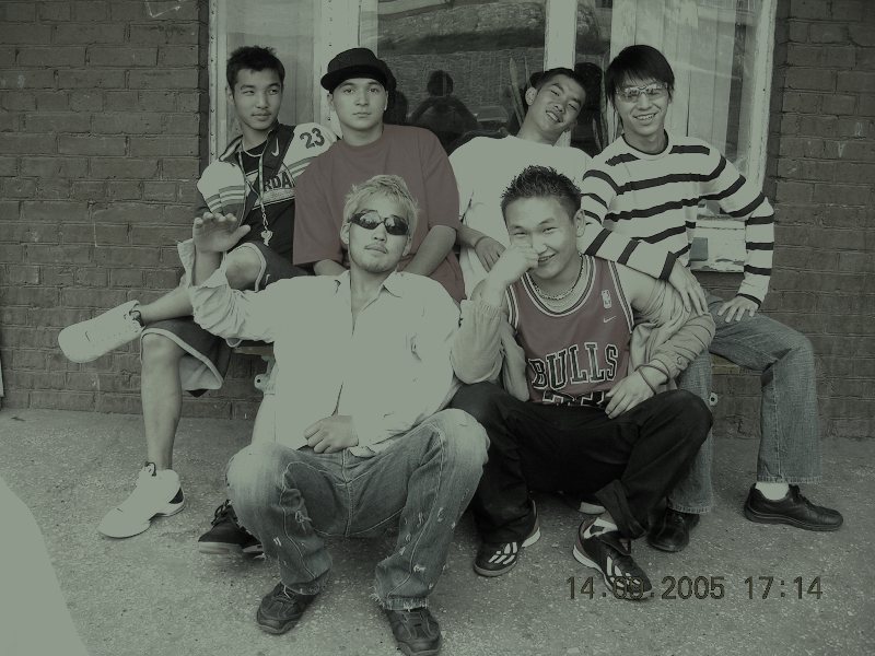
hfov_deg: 52.6
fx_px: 885
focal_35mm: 35
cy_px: 328
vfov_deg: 40.7
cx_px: 438
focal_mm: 5.4
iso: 50
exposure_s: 1/92.1
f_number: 2.8
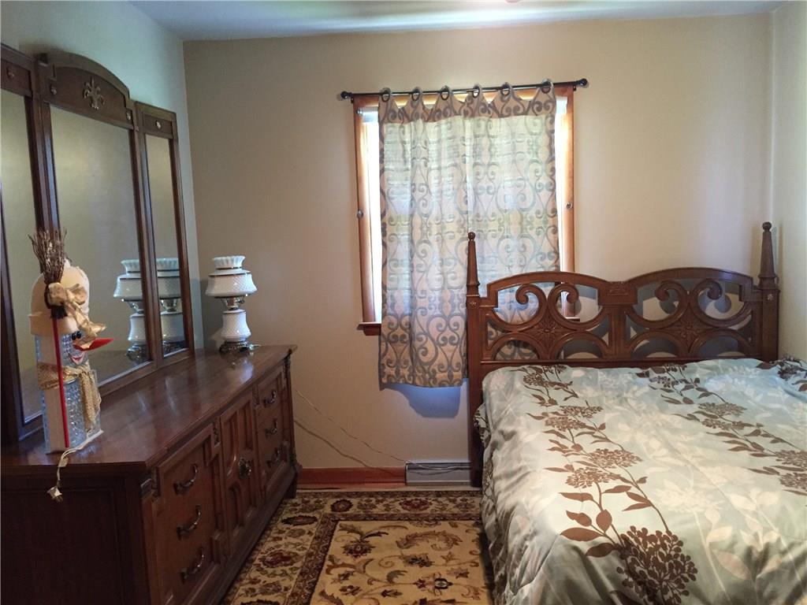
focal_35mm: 29
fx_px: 676
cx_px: 404
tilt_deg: -7.8
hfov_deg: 61.7
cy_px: 302
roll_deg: +1.8
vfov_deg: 48.2
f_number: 2.2
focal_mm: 4.15
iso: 250
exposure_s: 1/20
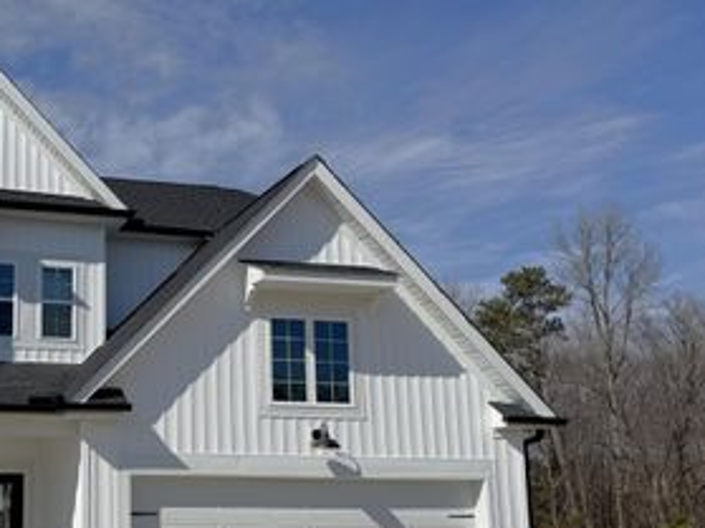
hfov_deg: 40.8
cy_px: 352
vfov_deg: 33.3
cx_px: 81
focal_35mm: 43
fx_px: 875
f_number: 1.78
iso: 80
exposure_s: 1/11905
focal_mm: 6.76
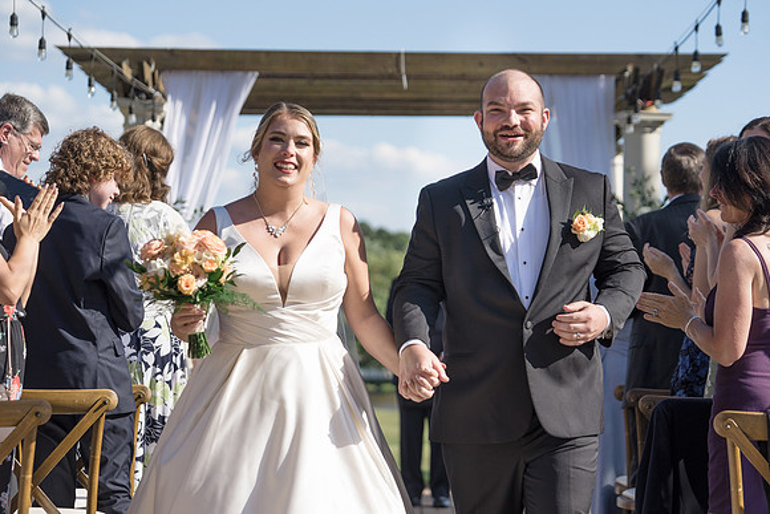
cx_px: 385
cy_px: 257
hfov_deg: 19.6
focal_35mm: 104
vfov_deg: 13.1
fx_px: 2231
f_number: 4
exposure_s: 1/1250
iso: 100
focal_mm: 98
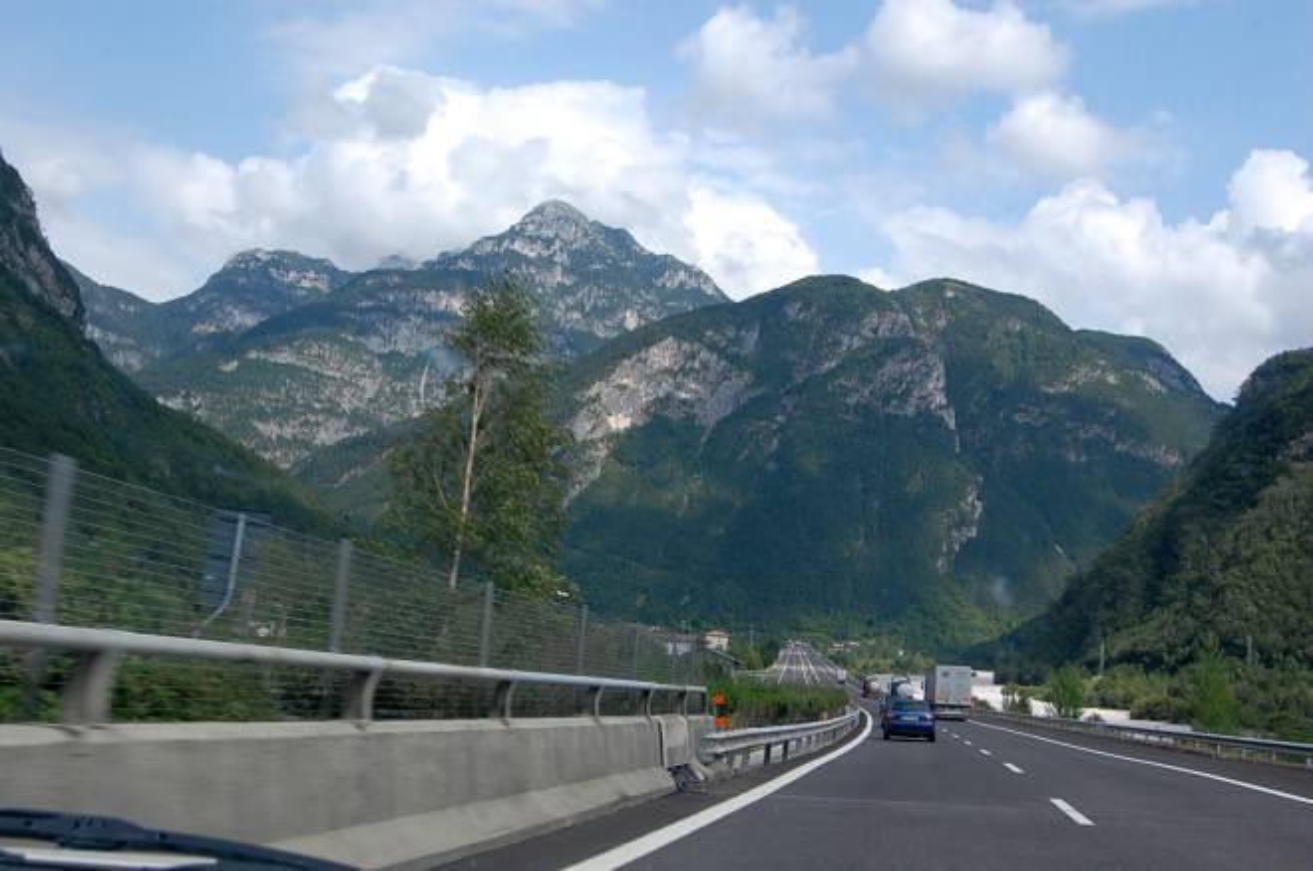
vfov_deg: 31.8
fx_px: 1530
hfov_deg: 46.5
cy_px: 436
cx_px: 656
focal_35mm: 42
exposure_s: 1/250
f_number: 10
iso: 280
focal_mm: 28
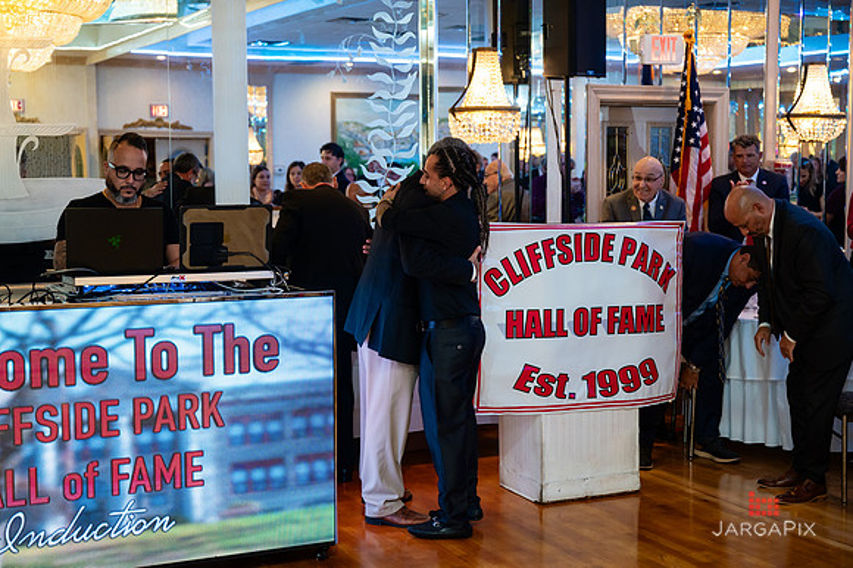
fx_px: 1212
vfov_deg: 26.4
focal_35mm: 51
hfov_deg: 38.8
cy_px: 284
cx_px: 426
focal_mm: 51
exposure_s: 1/200
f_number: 3.2
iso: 1250
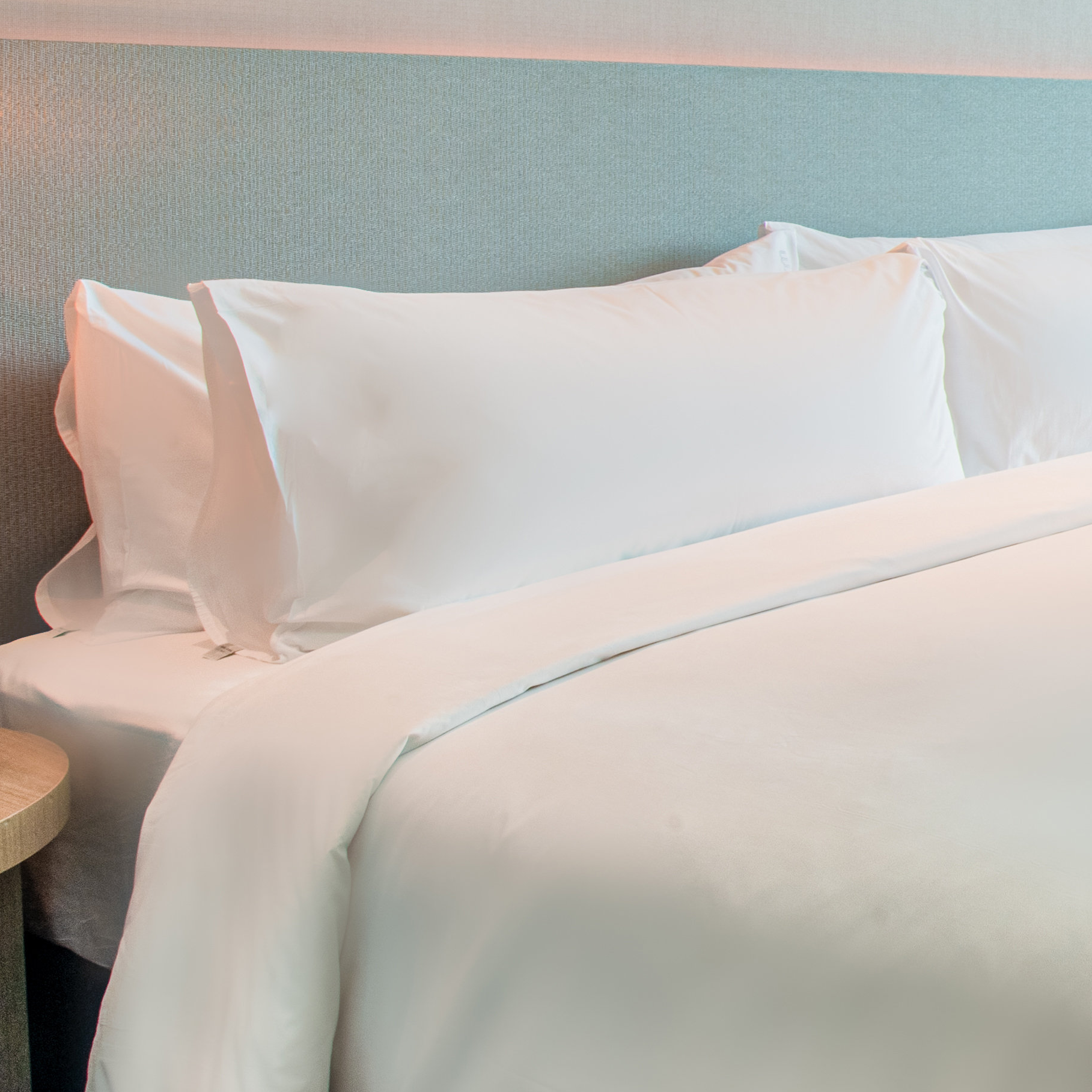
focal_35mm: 48
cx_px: 1773
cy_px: 159
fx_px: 1713
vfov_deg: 33.9
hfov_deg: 24.3
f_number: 16
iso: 160
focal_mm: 14
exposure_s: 1/25
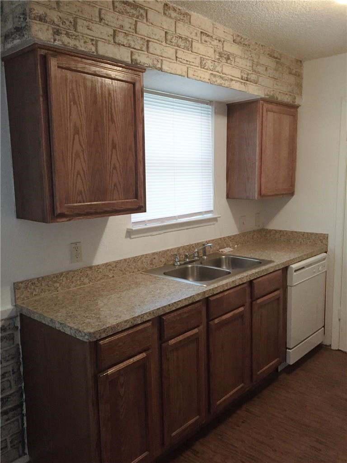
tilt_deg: -6.3
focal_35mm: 29
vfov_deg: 61.7
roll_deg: +1.2
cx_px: 174
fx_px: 388
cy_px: 232
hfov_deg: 48.2
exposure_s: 1/30
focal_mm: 4.15
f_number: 2.2
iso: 250
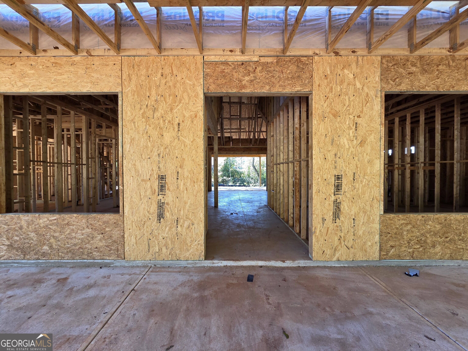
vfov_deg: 89.9
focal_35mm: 13
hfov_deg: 106.2
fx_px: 176
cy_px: 176
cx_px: 234
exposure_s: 1/120
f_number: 2.2
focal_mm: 2.2
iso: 64
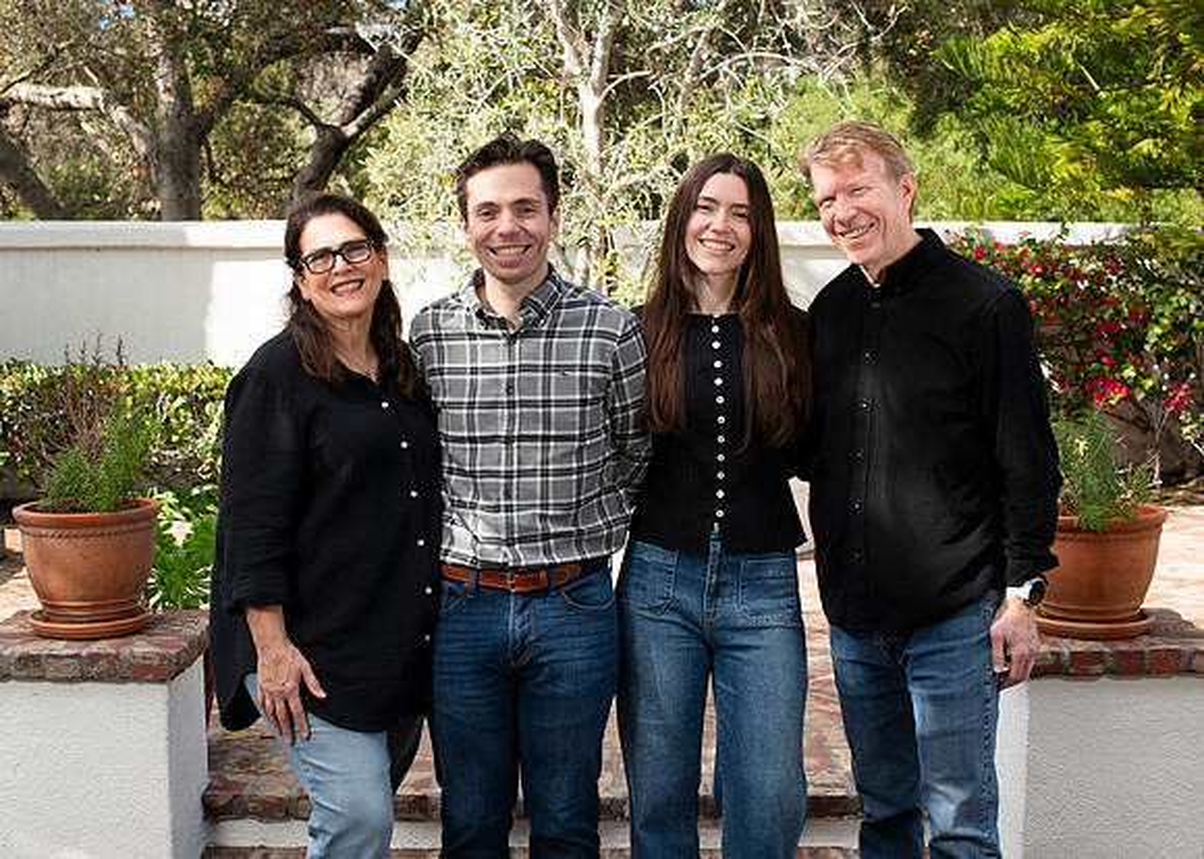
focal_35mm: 53
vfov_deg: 26.6
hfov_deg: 36.6
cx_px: 588
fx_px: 1820
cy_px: 428
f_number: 6.3
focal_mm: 50
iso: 200
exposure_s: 1/200
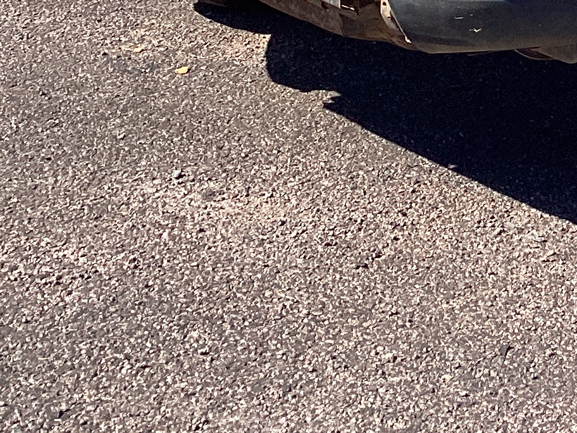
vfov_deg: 12.4
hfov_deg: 16.3
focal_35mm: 111
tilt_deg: -10.9
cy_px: -307
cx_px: 841
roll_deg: -2.8
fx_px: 1850
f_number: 2.4
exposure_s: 1/947
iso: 25
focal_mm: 3.3
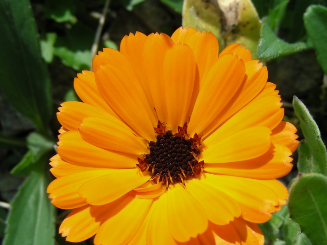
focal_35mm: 52
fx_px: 491
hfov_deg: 36.8
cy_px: 139
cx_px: 174
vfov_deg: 28.0
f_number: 4
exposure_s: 1/449
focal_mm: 7.4
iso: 50
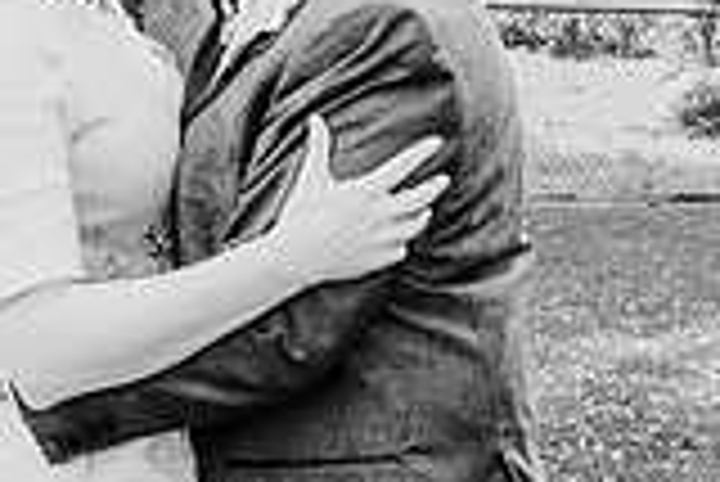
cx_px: 117
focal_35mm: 109
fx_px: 2182
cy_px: -164
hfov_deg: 18.5
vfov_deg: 12.2
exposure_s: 1/320
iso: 200
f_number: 4
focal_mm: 30
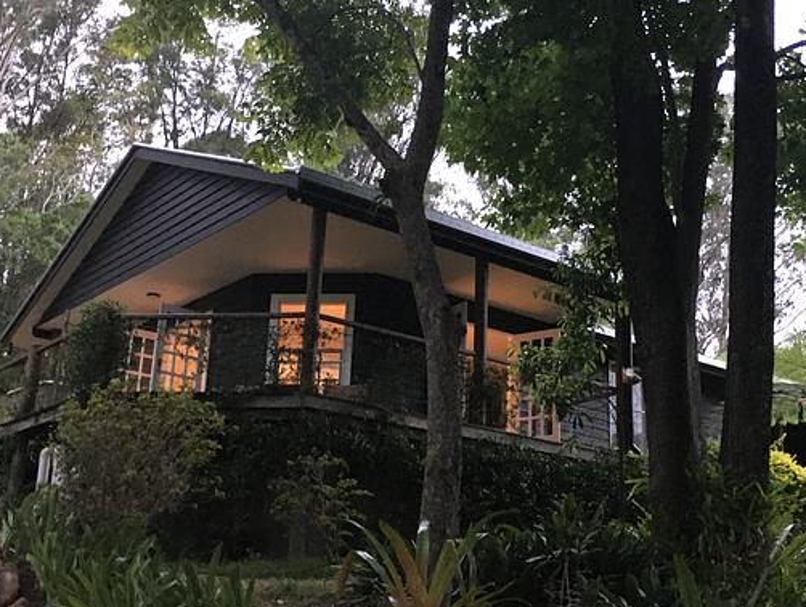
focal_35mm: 42
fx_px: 979
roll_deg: -2.0
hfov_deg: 44.7
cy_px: 311
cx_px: 413
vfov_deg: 34.4
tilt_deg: +17.3
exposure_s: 1/17
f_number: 2.2
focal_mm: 4.15
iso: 500
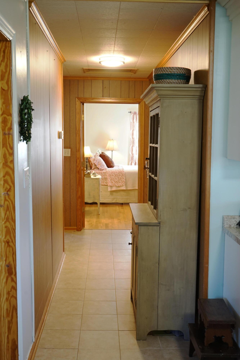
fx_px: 410
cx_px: 120
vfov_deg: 47.4
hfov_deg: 32.6
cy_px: 180
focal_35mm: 41
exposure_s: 1/6
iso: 1000
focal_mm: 41
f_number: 9
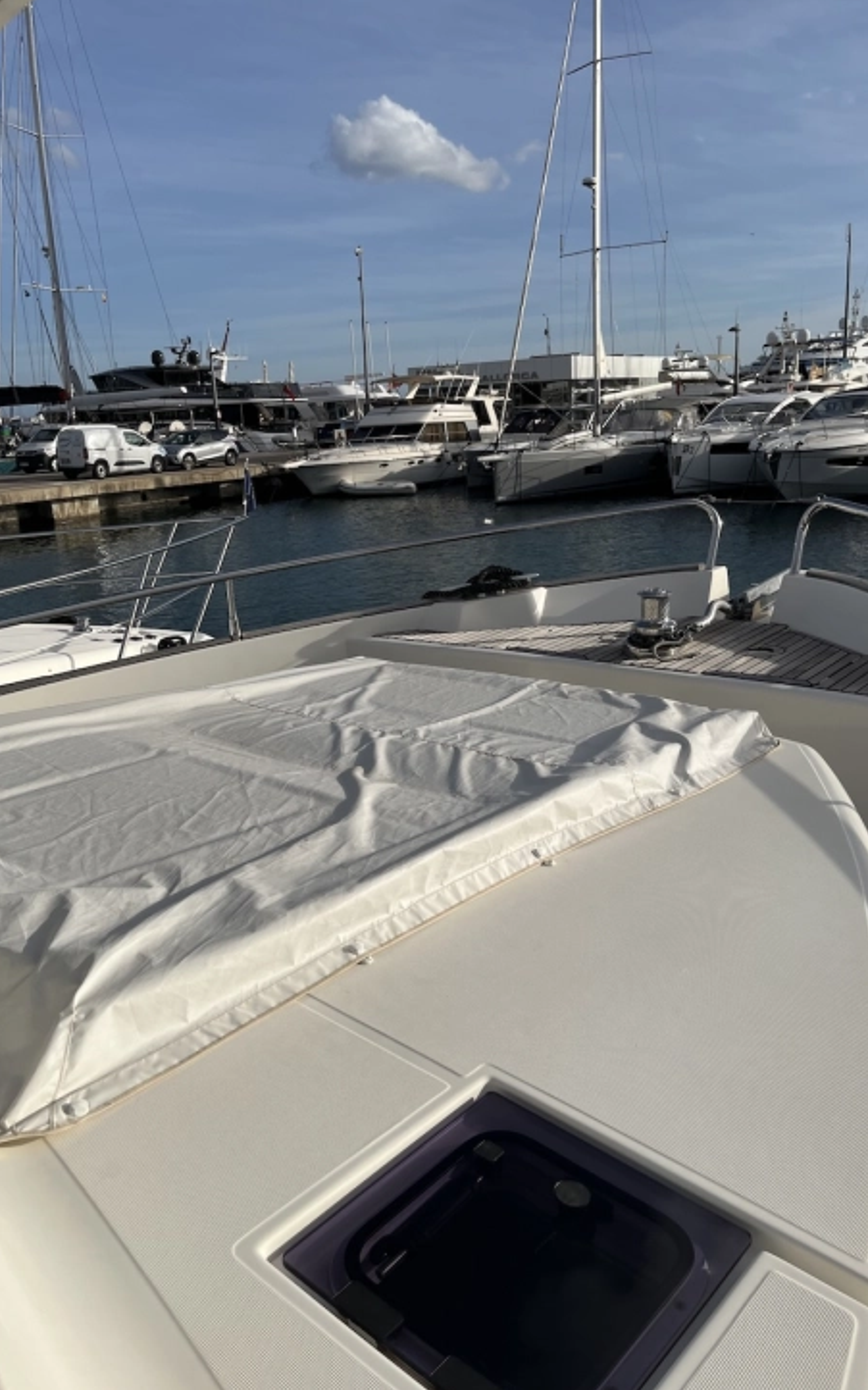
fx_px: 1060
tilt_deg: -14.2
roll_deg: +2.3
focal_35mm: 28
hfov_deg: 44.5
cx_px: 447
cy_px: 691
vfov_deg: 66.5
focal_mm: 5.1
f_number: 1.6
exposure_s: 1/6494
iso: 50
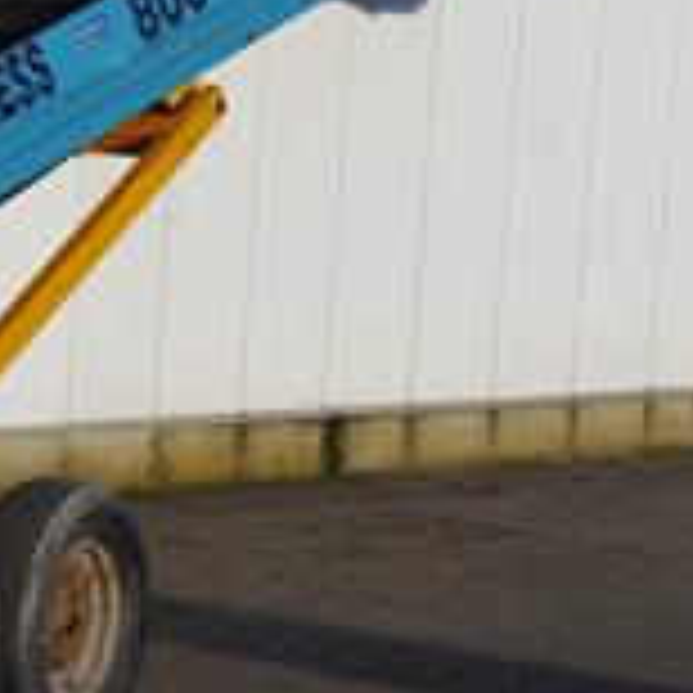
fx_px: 4145
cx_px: -691
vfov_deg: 9.5
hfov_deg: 9.0
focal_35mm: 183
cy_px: 518
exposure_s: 1/320
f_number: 9
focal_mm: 25
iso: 160
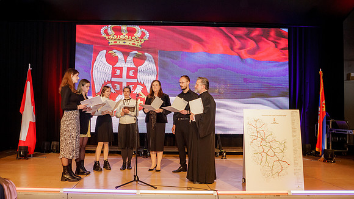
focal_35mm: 29
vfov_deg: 40.6
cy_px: 113
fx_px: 269
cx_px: 153
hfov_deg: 66.5
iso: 2500
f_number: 4
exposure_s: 1/250
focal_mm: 24
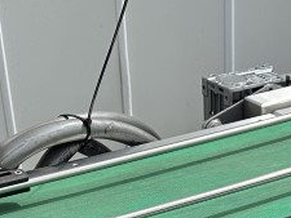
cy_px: 387
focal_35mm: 109
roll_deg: -0.6
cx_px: 247
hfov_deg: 17.8
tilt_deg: -35.0
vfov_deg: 12.5
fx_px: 917
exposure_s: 1/2252
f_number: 1.78
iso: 80
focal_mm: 6.86
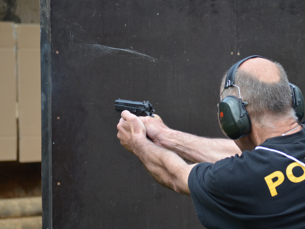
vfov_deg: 9.7
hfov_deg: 12.9
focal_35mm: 153
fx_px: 1348
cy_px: 118
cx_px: 206
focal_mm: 72
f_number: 4.2
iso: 450
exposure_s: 1/1000
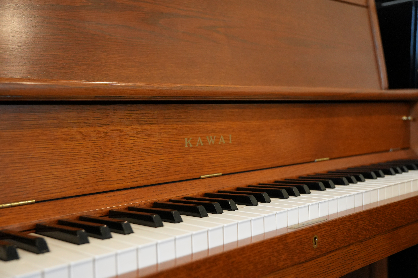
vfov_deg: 31.9
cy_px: 139
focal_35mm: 42
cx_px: 209
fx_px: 487
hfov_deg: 46.4
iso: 2000
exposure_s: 1/160
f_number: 2.8
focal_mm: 28
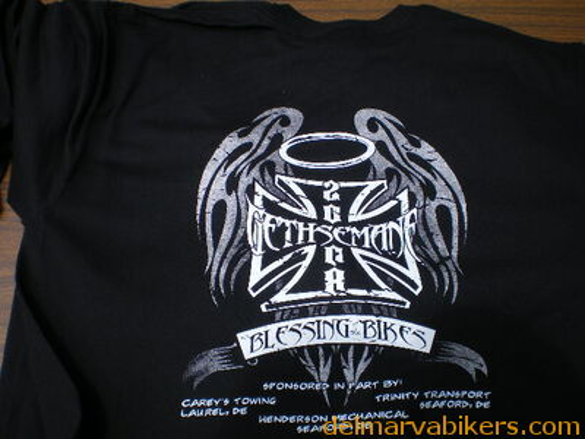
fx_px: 642
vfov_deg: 37.7
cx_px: 292
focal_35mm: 38
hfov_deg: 49.0
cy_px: 220
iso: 64
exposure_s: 1/320
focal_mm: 6.3
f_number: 4.6
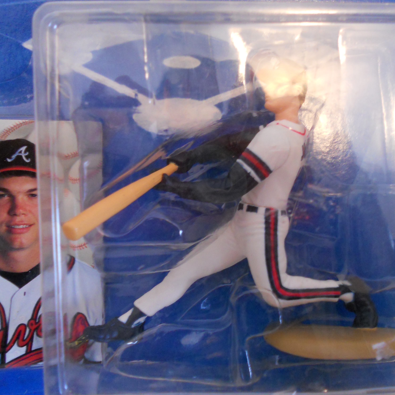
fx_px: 491
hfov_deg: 43.6
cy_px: 198
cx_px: 236
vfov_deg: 43.9
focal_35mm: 38
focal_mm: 5.8
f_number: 3.5
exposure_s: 1/10
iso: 400
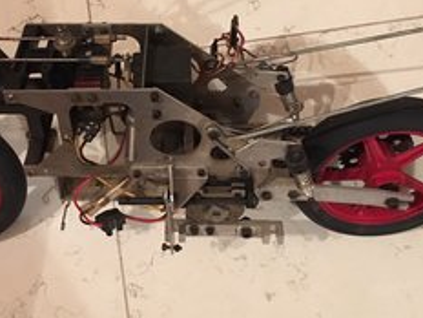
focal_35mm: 50
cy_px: 110
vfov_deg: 28.9
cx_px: 188
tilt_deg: -80.9
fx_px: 611
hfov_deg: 38.1
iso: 320
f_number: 2.2
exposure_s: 1/17
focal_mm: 4.15
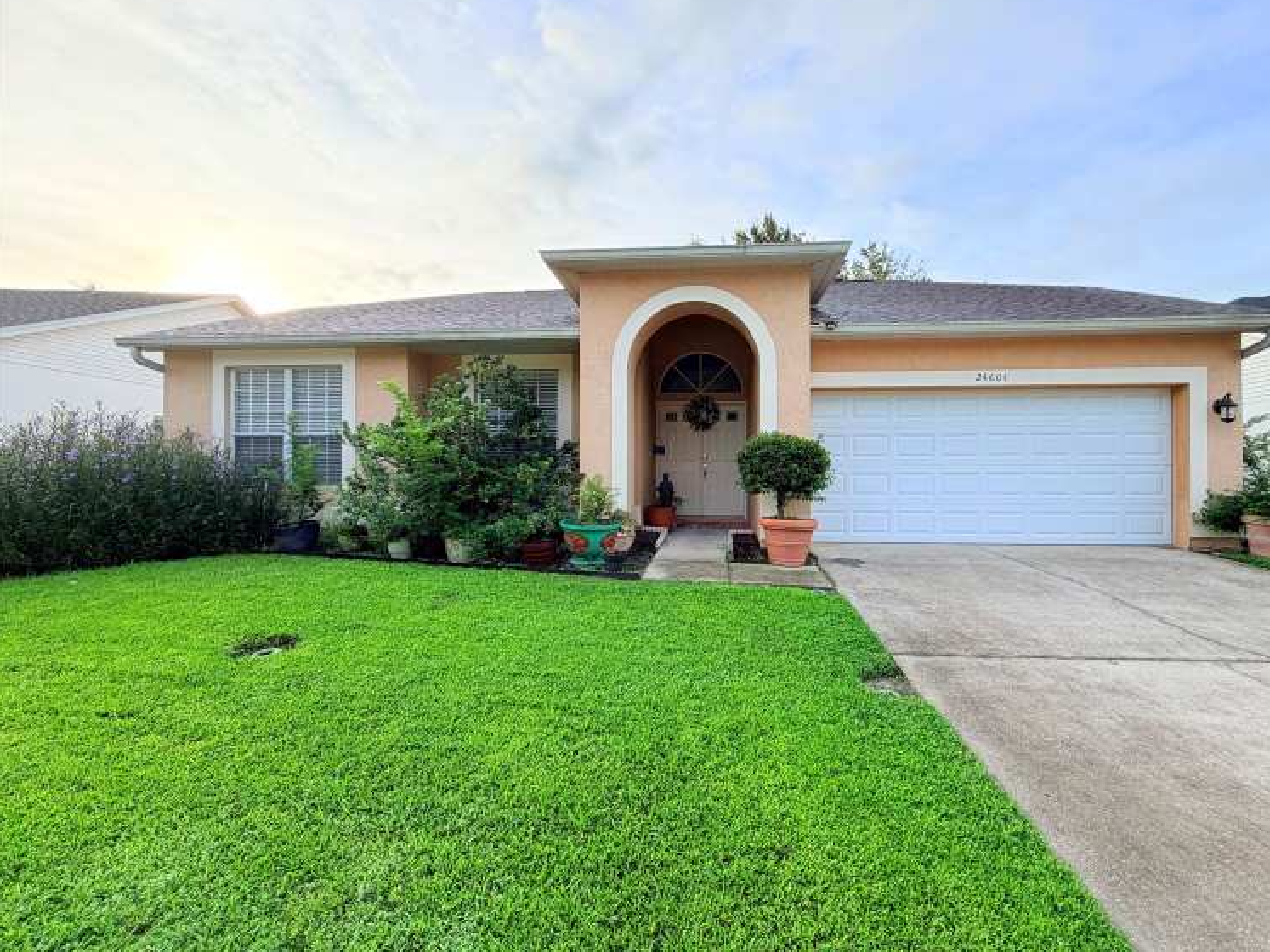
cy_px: 457
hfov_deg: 98.0
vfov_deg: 81.7
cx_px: 677
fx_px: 550
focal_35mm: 15
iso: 50
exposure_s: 1/229
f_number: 2.2
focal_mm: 2.22
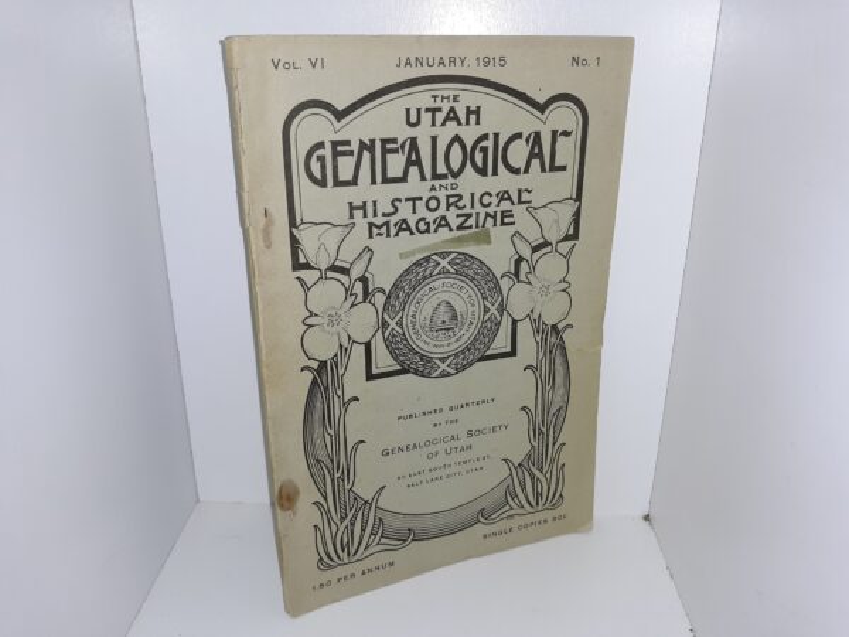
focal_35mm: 28
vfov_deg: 49.7
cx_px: 424
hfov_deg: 63.4
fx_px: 687
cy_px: 318
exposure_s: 1/154
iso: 40
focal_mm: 3.7
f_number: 1.7
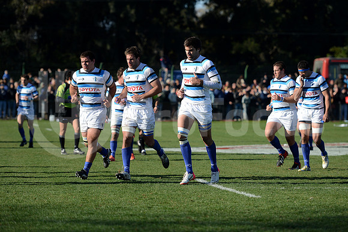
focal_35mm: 130
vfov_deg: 10.6
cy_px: 116
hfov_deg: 15.8
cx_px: 174
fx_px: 1257
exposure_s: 1/2000
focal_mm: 130
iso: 250
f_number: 2.8
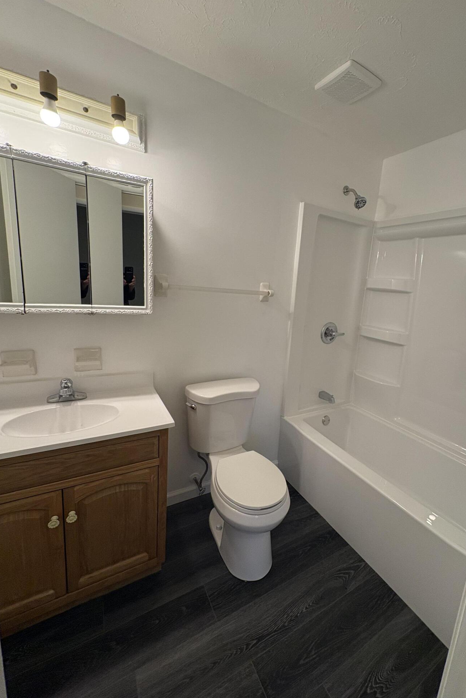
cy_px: 339
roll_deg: -4.7
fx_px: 291
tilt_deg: -9.5
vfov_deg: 100.4
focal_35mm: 15
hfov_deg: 76.8
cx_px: 268
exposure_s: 1/120
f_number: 2.2
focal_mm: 2.22
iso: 200
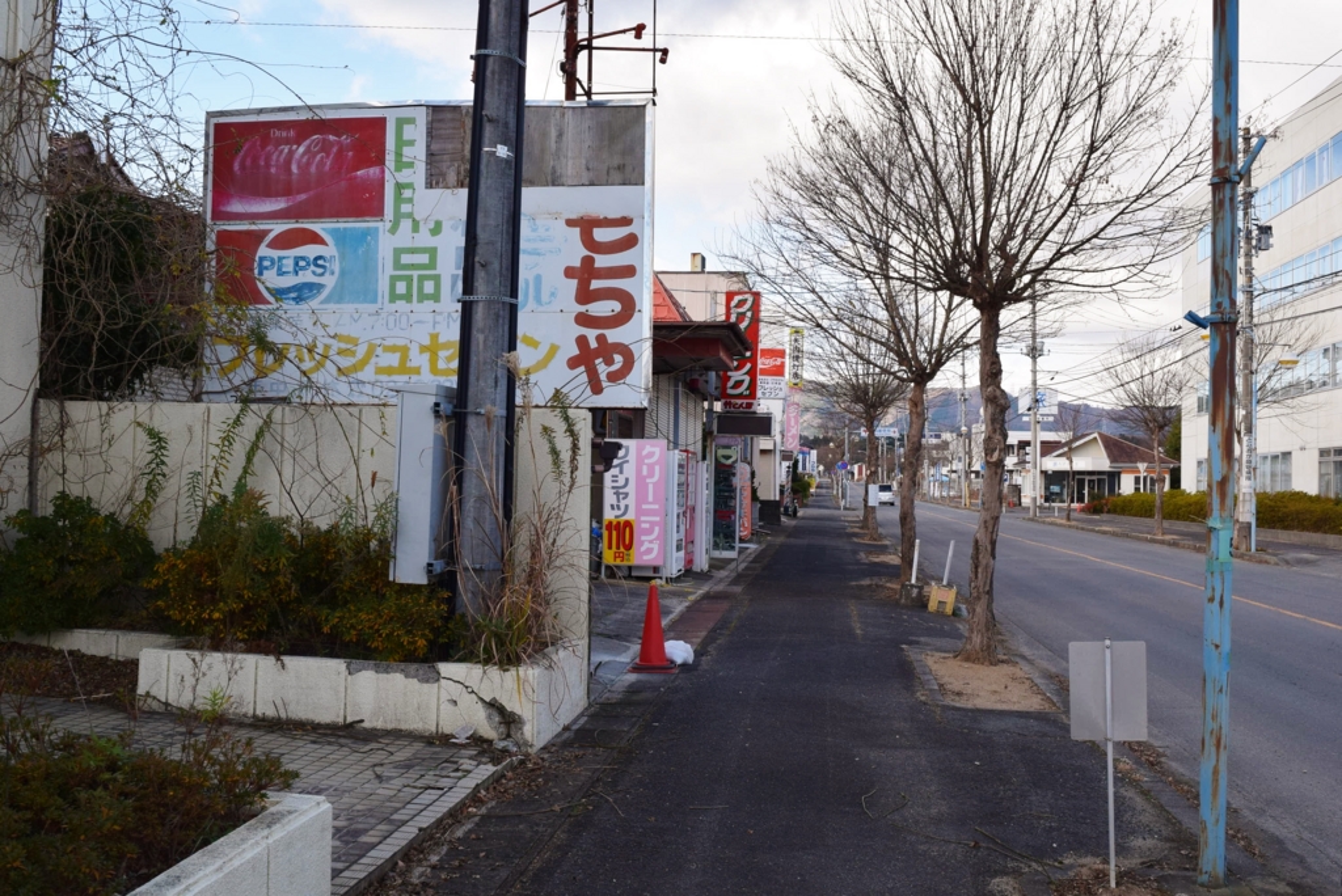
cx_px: 671
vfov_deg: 35.5
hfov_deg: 51.3
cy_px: 448
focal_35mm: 38
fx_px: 1399
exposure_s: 1/320
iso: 400
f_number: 10
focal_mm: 25
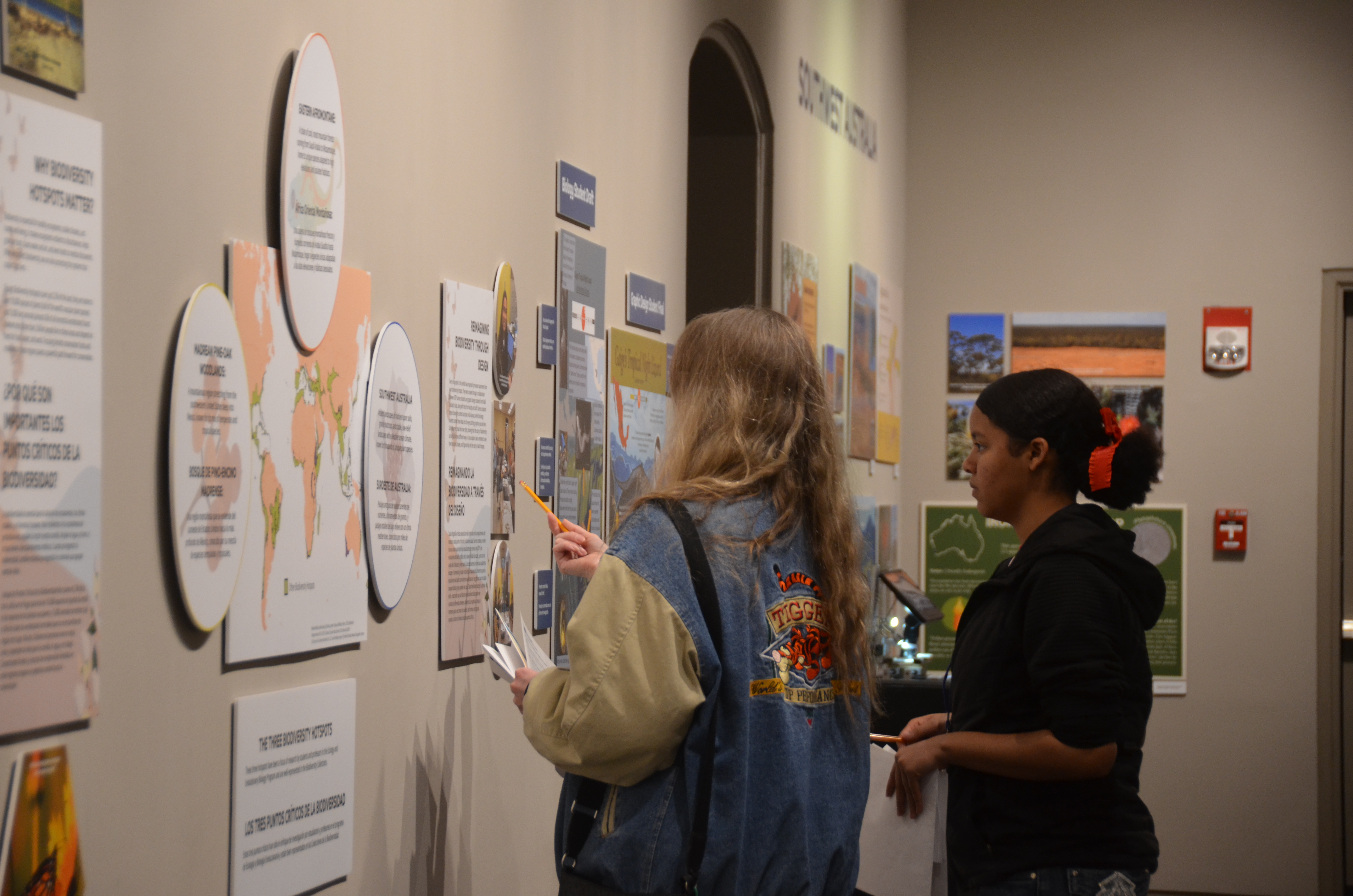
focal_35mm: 135
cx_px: 676
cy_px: 448
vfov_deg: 10.1
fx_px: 5063
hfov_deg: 15.2
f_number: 5.3
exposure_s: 1/60
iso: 800
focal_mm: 90
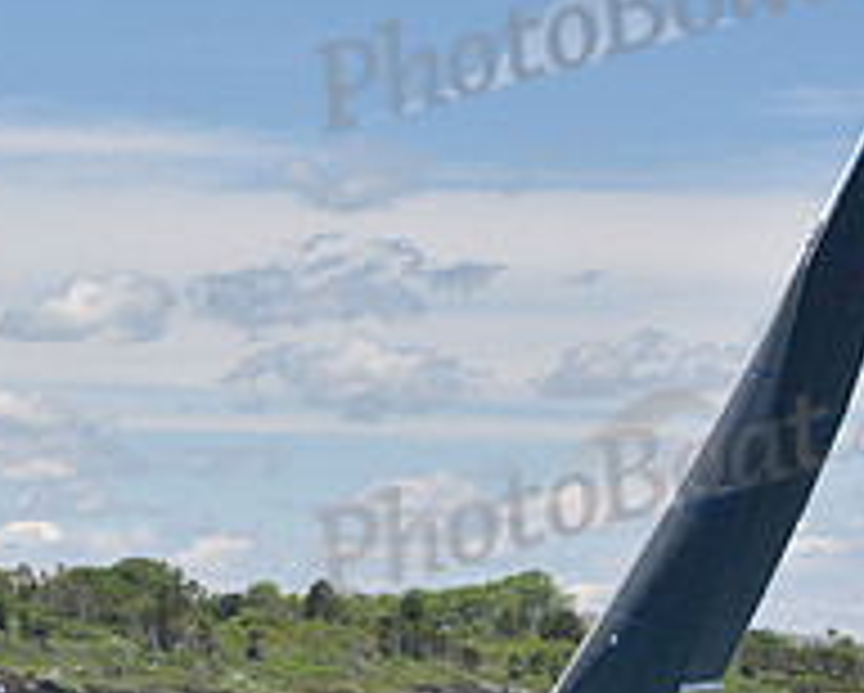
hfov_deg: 9.7
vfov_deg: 7.8
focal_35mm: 198
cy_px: 313
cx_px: 86
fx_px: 5068
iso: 200
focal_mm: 70
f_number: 4
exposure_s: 1/1000
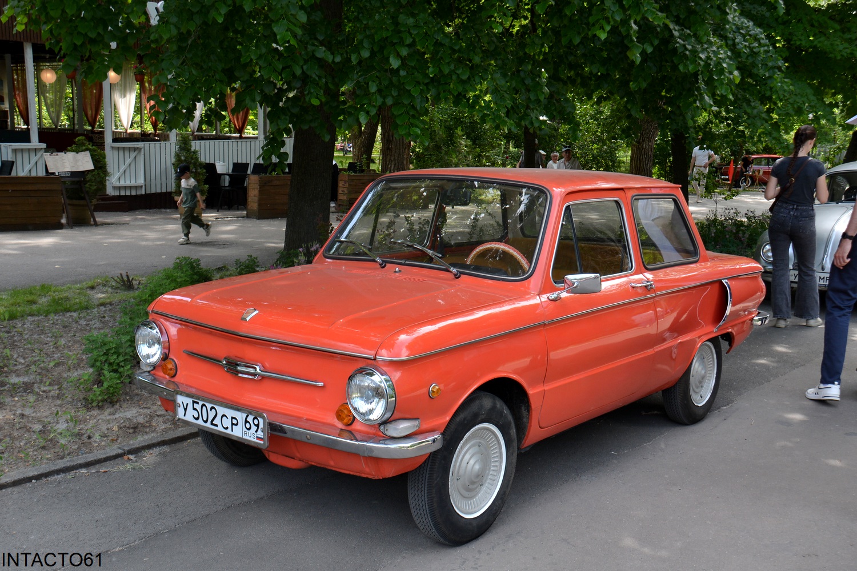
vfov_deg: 34.2
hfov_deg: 49.6
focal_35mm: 39
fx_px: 928
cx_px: 428
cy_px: 286
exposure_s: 1/160
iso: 200
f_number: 6.3
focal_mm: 26
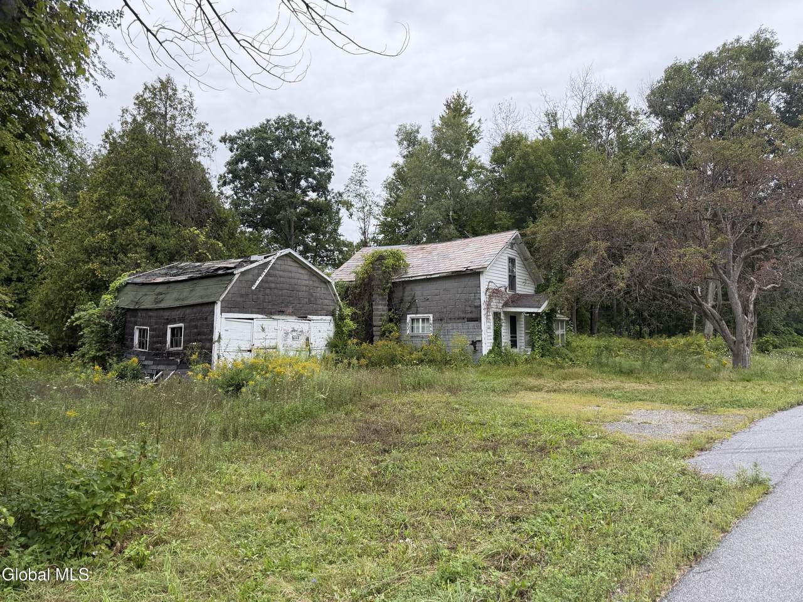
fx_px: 557
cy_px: 301
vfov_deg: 56.8
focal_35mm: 24
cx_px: 402
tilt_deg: +3.2
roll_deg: -0.7
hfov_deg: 71.6
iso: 100
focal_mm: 6.76
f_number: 1.78
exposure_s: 1/1106
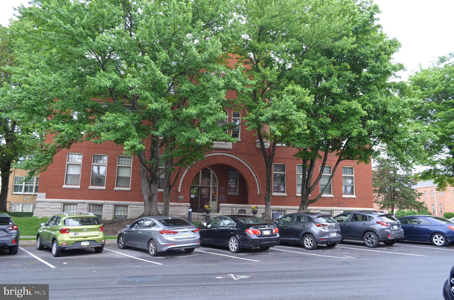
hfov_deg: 67.5
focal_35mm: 27
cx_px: 227
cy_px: 150
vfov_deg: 47.7
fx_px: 340
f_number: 5
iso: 400
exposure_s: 1/100
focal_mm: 18
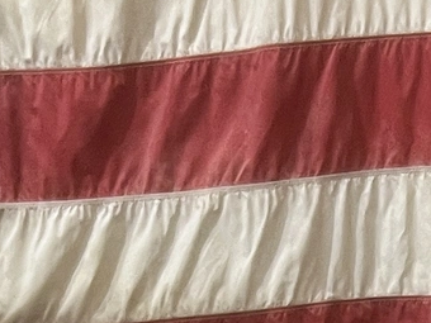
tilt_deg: -23.4
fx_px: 1905
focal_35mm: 153
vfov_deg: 8.4
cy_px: 913
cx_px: 645
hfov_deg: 12.3
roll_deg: -0.3
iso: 125
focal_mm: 5.1
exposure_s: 1/60
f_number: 1.6
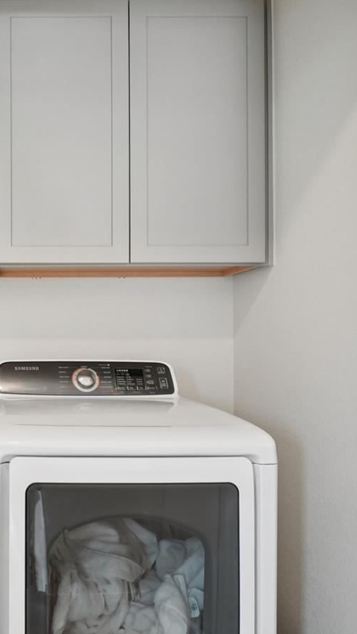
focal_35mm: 28
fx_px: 471
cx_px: -4
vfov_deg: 67.6
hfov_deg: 37.0
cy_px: 360
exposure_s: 1/20
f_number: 8
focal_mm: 10
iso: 400
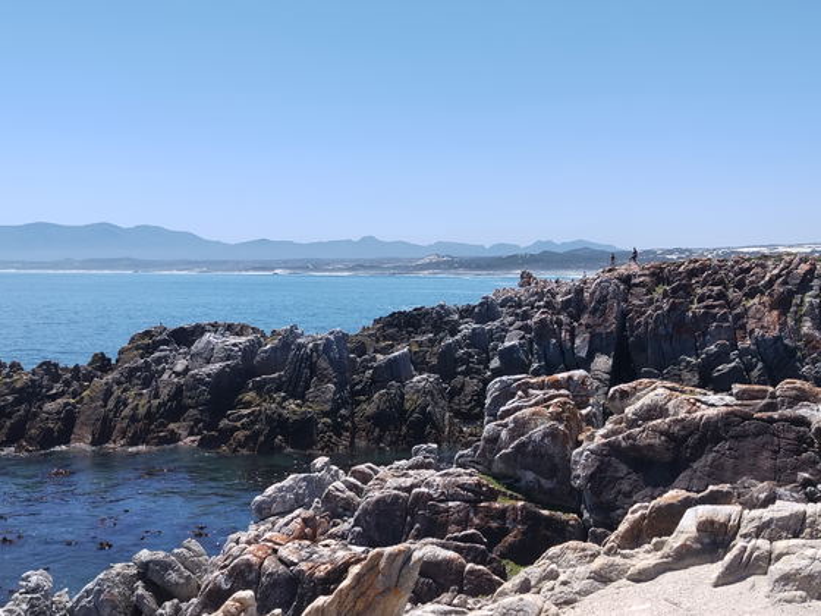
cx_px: 410
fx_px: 949
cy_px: 308
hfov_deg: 46.8
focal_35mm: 40
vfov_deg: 36.0
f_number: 1.75
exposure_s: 1/967
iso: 100
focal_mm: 5.25
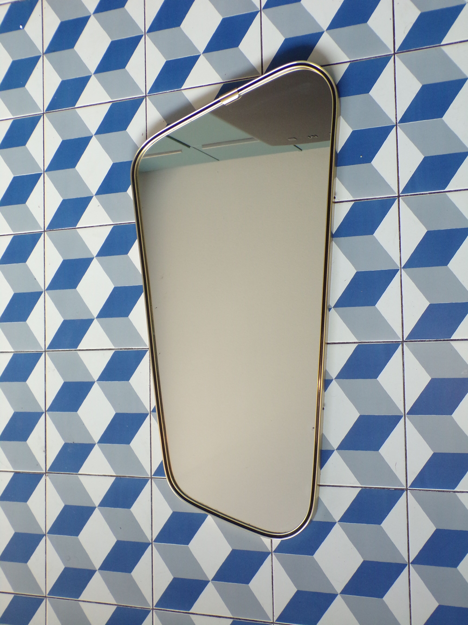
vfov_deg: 44.8
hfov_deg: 34.3
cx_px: 234
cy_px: 312
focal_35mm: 42
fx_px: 757
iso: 200
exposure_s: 1/20
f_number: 3.4
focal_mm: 7.6
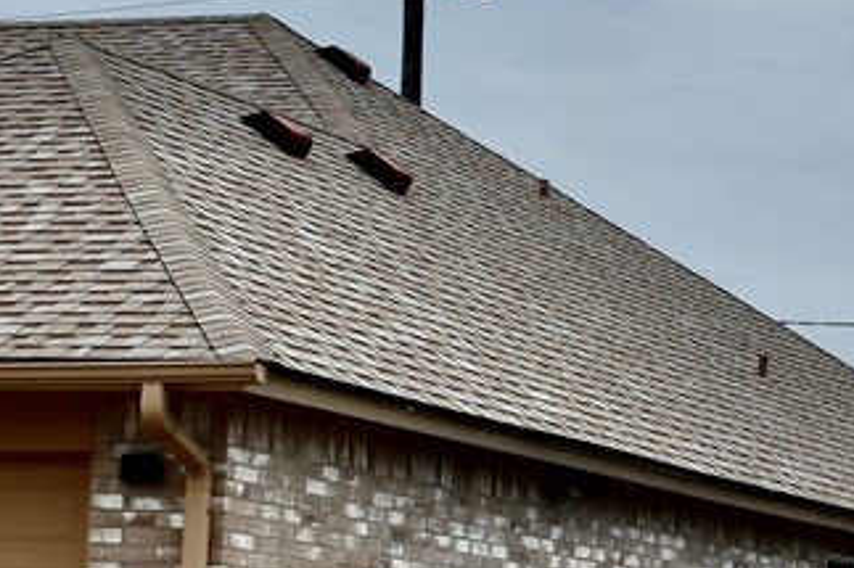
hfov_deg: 11.7
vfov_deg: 7.7
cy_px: 756
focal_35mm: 175
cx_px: 690
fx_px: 4149
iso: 125
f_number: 10
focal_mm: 35
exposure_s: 1/250
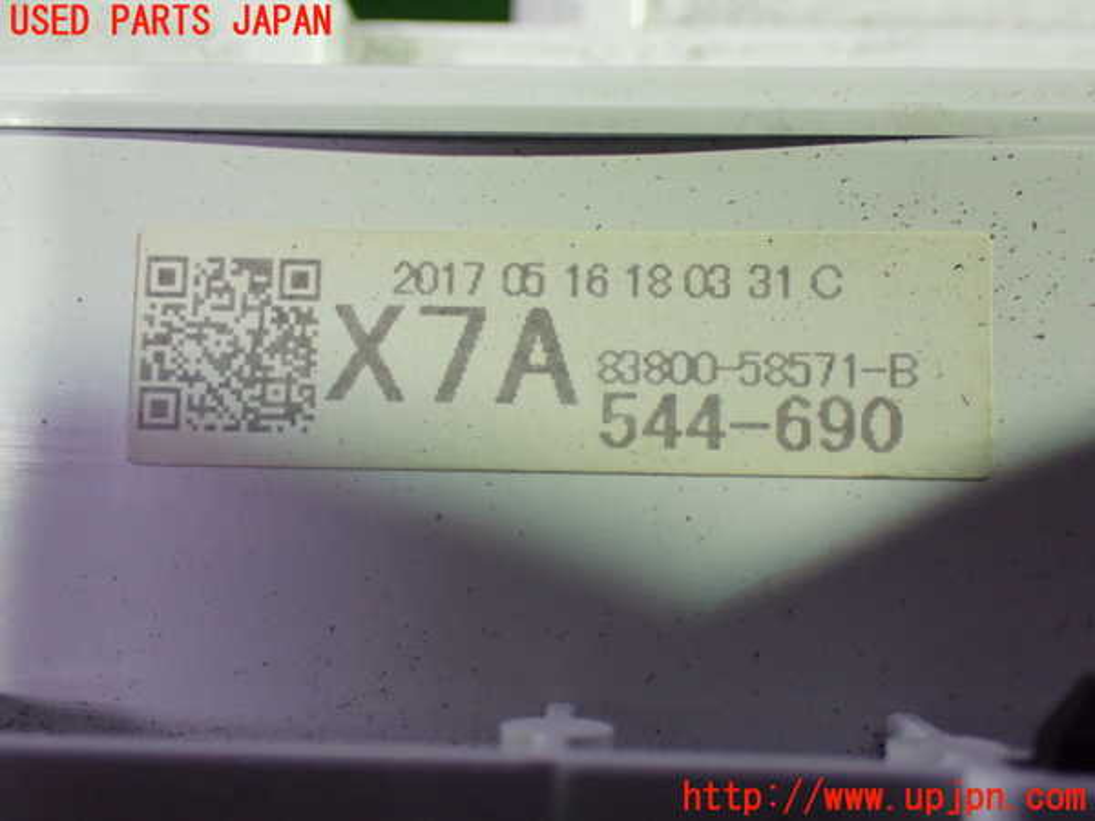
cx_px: 548
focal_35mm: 44
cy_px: 410
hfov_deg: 42.9
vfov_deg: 32.9
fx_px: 1392
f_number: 2.9
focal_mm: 7.84
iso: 800
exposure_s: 1/60
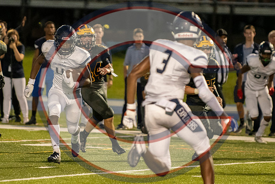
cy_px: 77
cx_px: 115
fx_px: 3290
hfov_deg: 4.8
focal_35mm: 431
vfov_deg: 3.2
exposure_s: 1/1600
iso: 7200
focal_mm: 200
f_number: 2.8
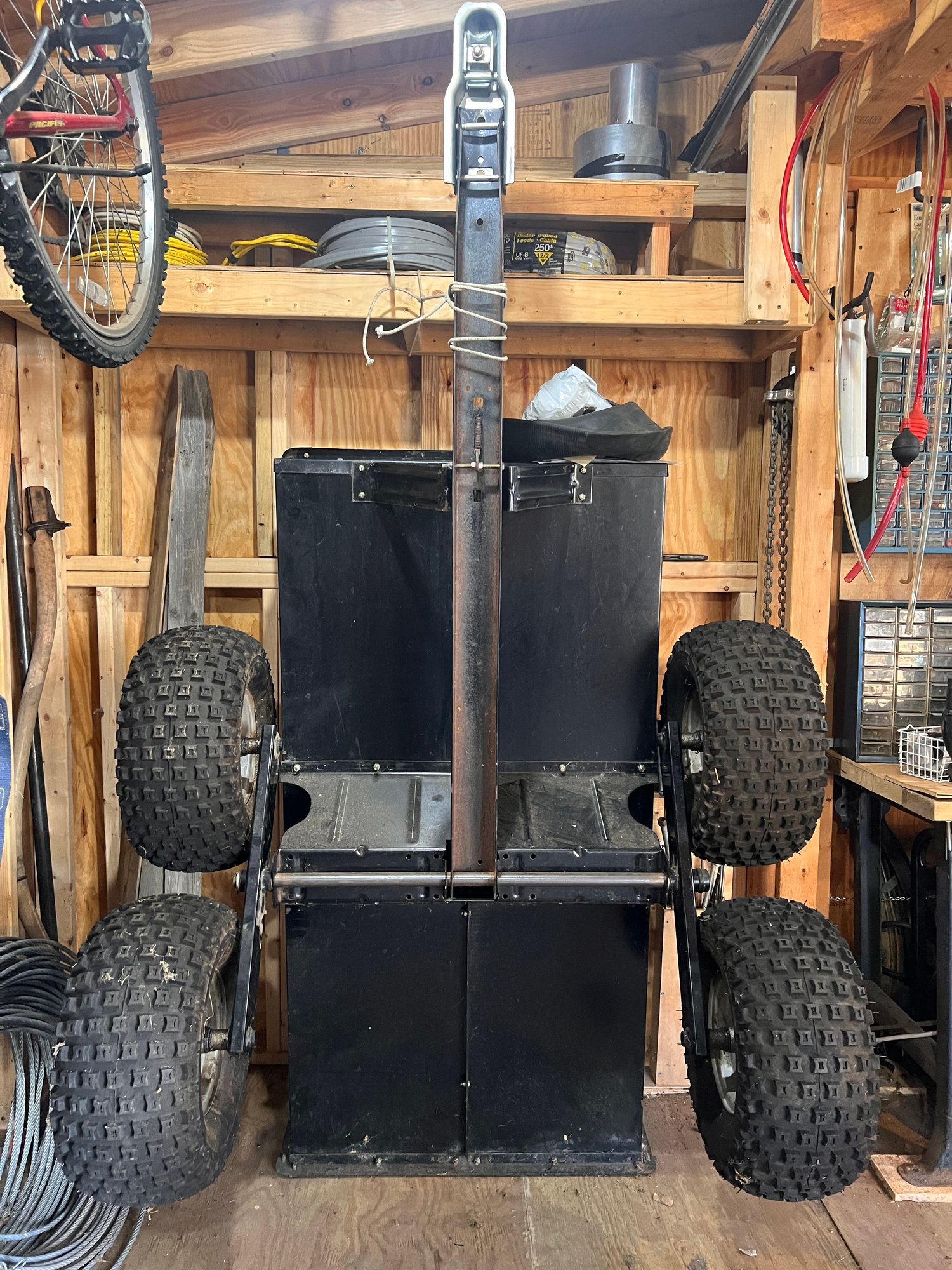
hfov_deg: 53.1
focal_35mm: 26
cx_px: 476
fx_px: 953
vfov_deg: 67.3
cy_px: 635
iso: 320
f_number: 1.5
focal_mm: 5.7
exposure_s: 1/60
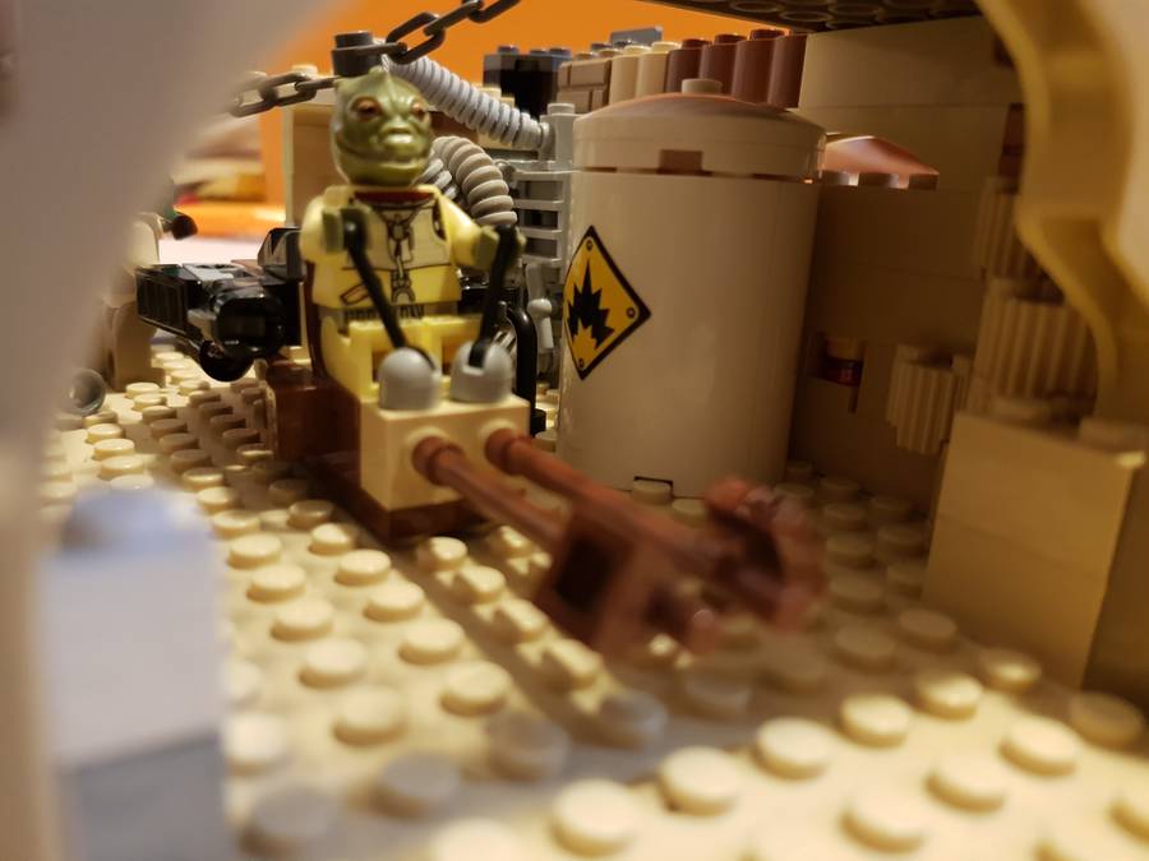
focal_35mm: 26
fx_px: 863
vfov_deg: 53.1
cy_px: 430
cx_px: 574
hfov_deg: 67.3
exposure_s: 1/10
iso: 250
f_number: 1.7
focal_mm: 4.2
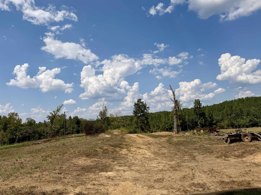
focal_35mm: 24
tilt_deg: +6.3
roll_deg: +4.9
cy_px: 98
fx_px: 181
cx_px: 130
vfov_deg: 56.8
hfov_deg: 71.6
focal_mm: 6.76
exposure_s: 1/9091
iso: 80
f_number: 1.78
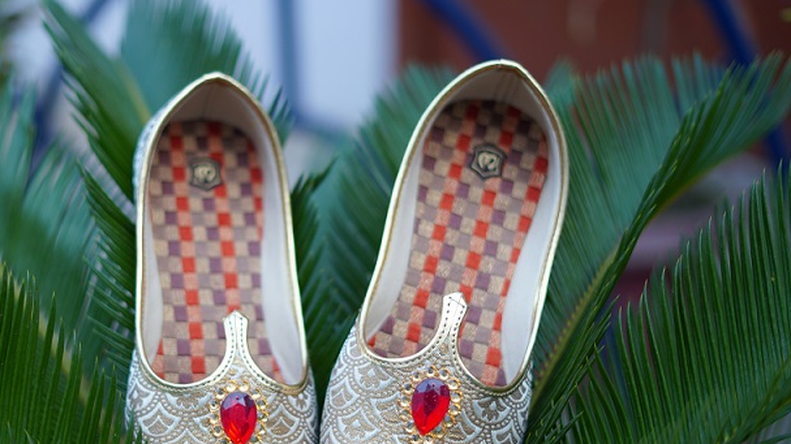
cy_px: 281
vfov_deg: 17.4
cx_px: 309
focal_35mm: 69
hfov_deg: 30.5
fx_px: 1447
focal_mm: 50
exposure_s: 1/400
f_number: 1.8
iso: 200
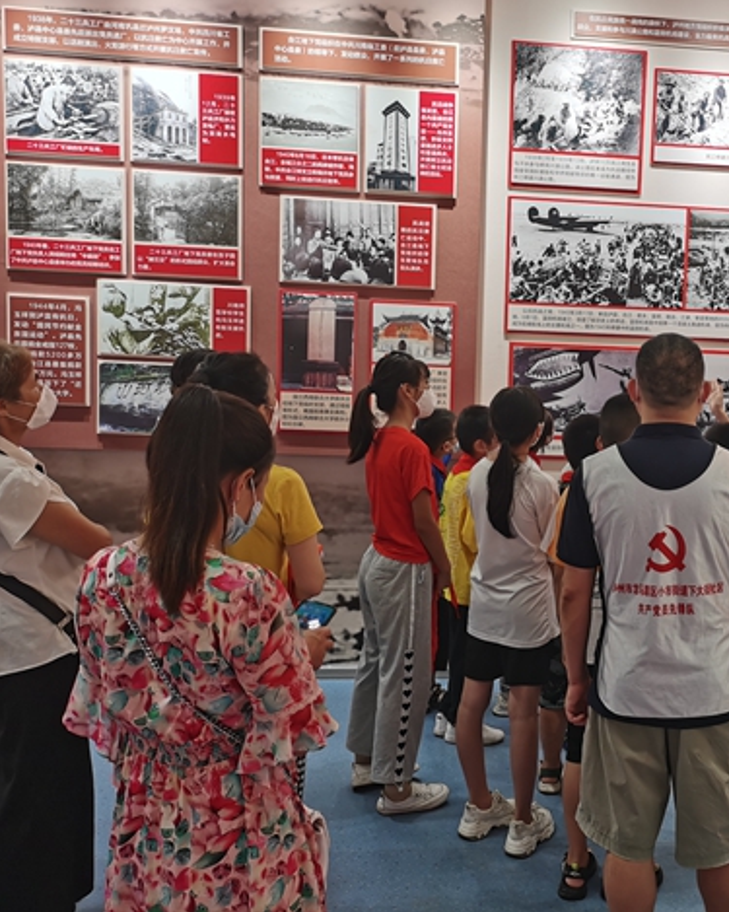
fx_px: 971
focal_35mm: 36
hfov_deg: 39.6
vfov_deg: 50.3
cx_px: 575
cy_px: 447
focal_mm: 5.58
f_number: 1.8
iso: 64
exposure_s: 1/99.9
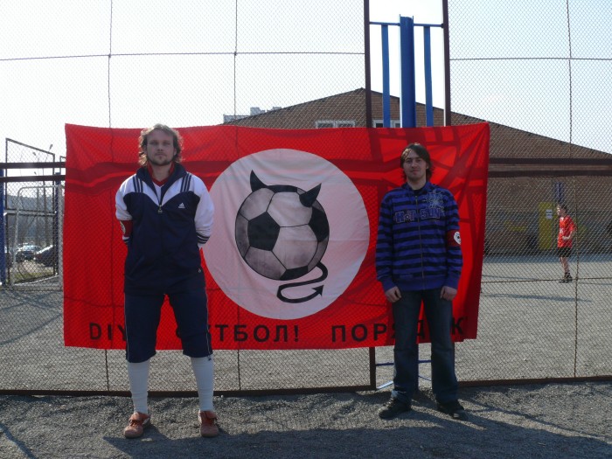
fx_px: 619
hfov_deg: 52.6
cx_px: 306
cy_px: 230
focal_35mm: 35
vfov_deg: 40.7
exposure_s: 1/320
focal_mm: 7.4
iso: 100
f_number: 5.6
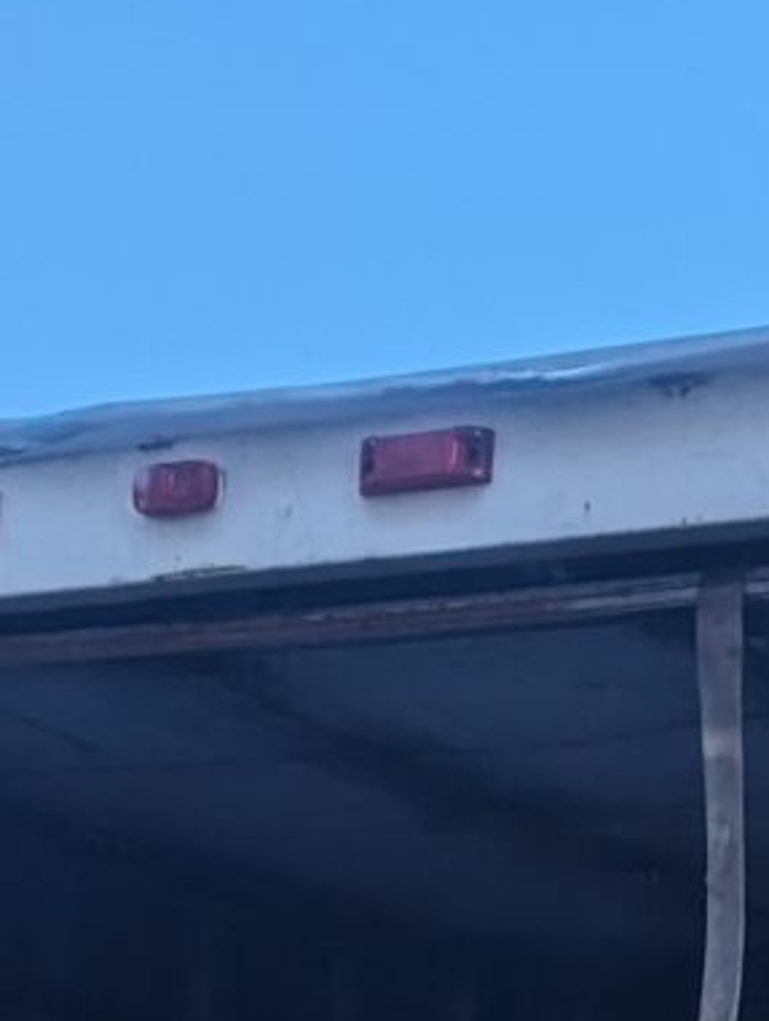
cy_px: 1975
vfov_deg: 14.0
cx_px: 565
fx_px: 3574
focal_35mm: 121
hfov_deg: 12.2
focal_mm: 6.9
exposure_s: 1/673
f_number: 1.68
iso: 23
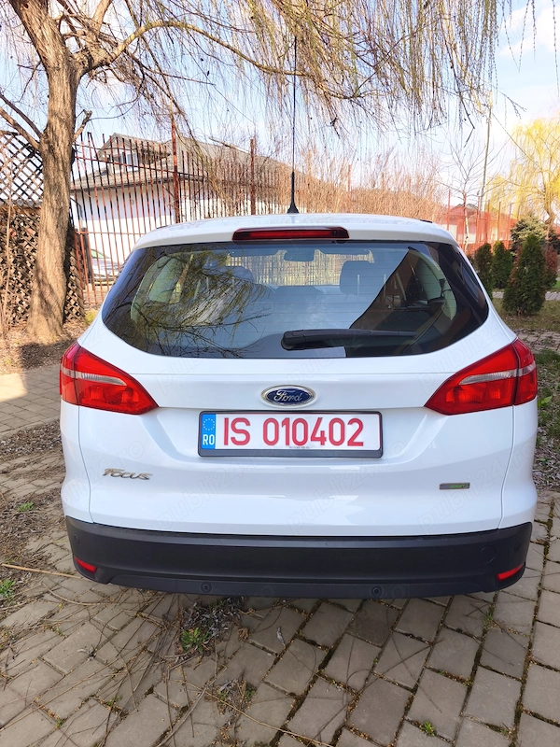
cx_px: 280
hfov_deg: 58.9
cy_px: 374
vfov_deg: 73.9
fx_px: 496
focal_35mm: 23
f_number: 1.7
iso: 80
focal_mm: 5.35
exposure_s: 1/1339
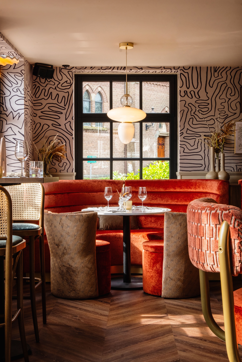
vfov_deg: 37.5
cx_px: 121
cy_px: 181
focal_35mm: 53
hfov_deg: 25.5
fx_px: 534
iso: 250
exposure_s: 1/8
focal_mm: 35.3
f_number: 22
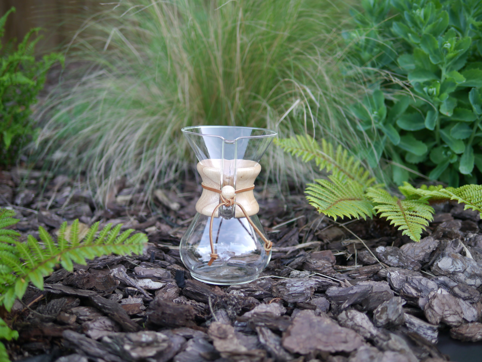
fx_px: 696
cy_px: 181
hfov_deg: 38.2
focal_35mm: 50
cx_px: 241
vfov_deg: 29.1
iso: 160
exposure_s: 1/250
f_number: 1.4
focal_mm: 25
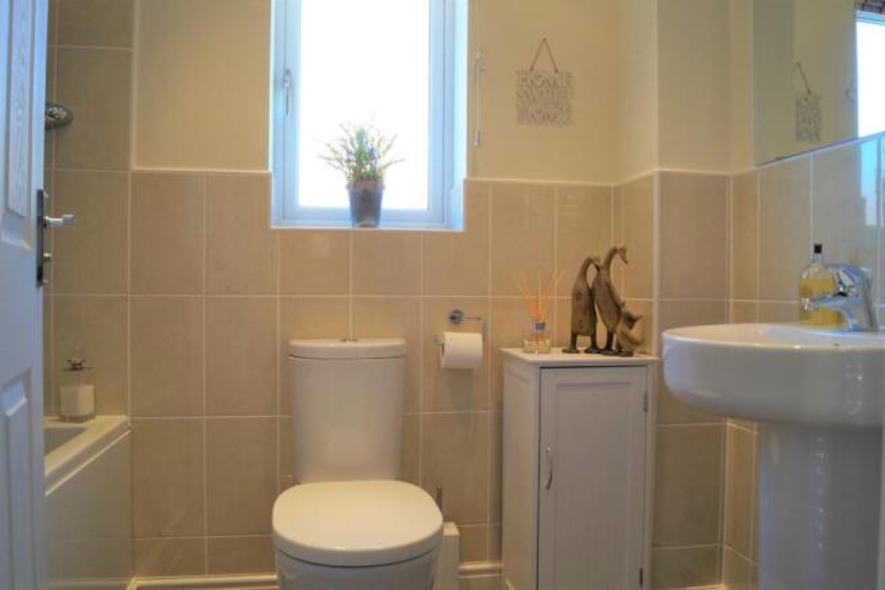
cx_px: 442
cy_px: 295
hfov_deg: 67.4
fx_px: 664
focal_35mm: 27
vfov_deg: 47.9
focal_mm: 18
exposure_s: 1/160
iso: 640
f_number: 4
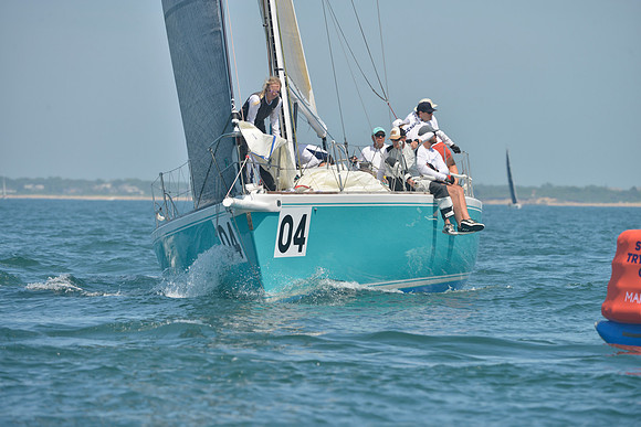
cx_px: 320
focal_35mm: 220
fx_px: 3918
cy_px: 214
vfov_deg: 6.2
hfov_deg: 9.4
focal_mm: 220
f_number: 7.1
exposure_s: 1/1000
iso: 280
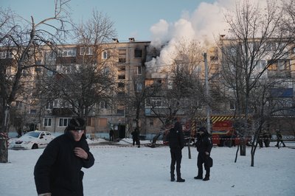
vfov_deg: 46.3
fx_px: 229
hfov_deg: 65.5
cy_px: 98
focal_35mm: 28
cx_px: 148
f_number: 5
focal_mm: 28
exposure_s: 1/320
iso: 100
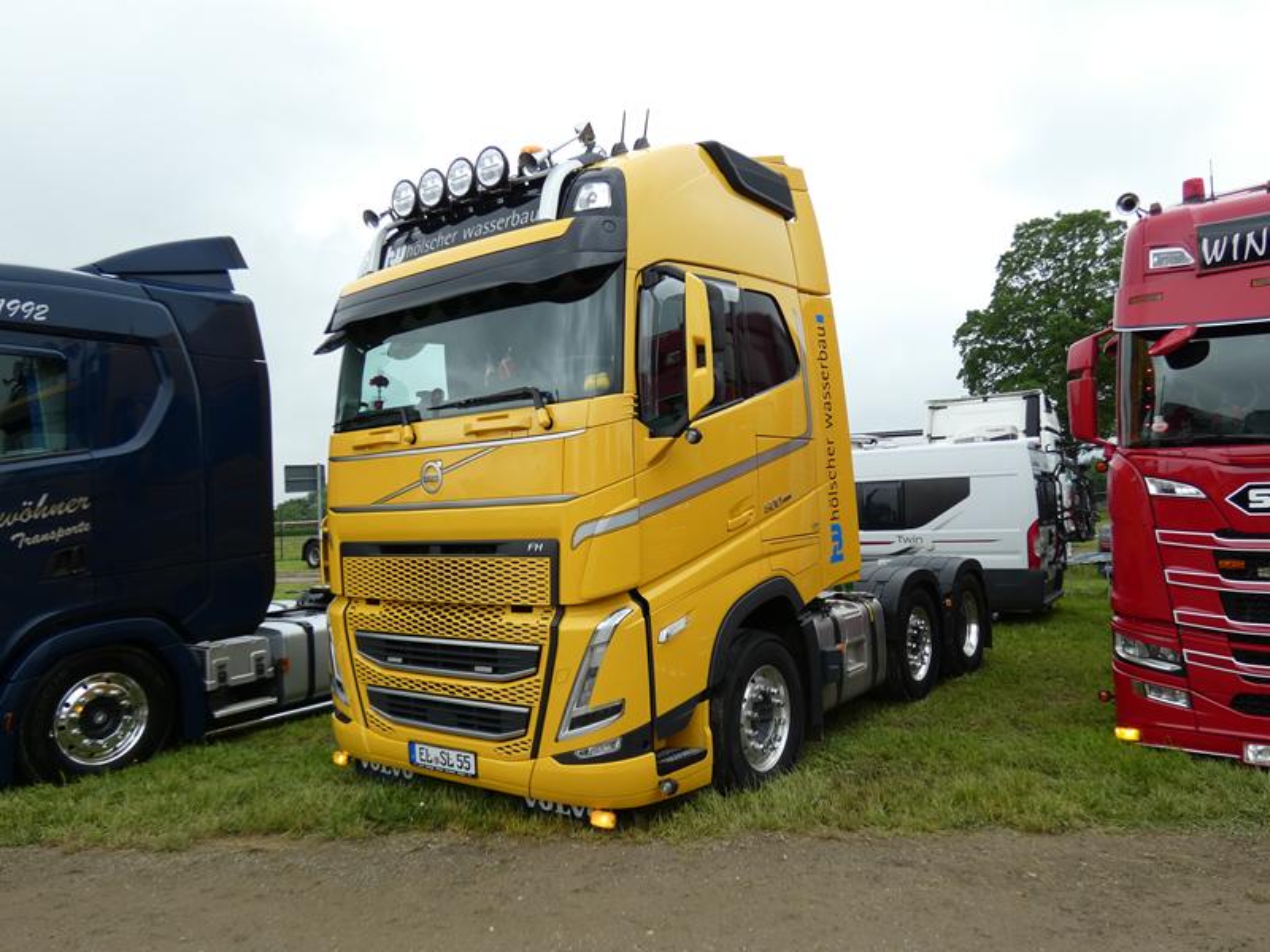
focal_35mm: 24
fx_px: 881
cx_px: 635
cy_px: 476
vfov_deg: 56.8
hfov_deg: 71.6
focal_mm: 4.3
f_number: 3
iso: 80
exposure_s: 1/500
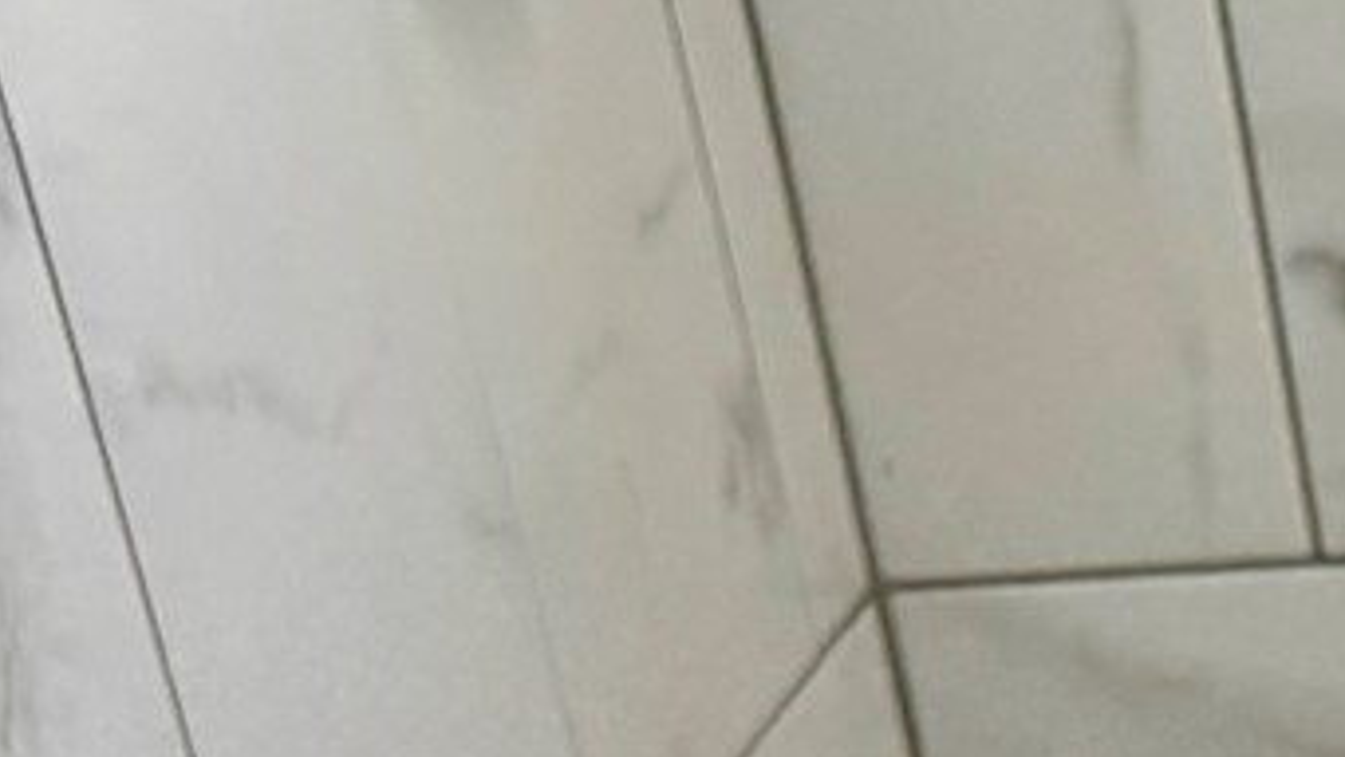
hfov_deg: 11.9
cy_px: 2795
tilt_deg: -34.3
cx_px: 2899
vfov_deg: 6.5
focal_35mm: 157
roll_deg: +2.2
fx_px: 5601
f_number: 1.78
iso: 80
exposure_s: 1/120
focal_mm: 6.76
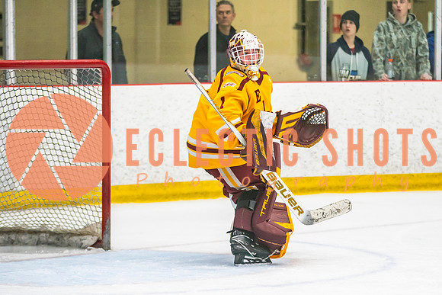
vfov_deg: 6.1
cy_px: 181
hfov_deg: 9.1
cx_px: 295
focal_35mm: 226
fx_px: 2772
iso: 1600
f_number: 2.8
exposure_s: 1/640
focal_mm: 135
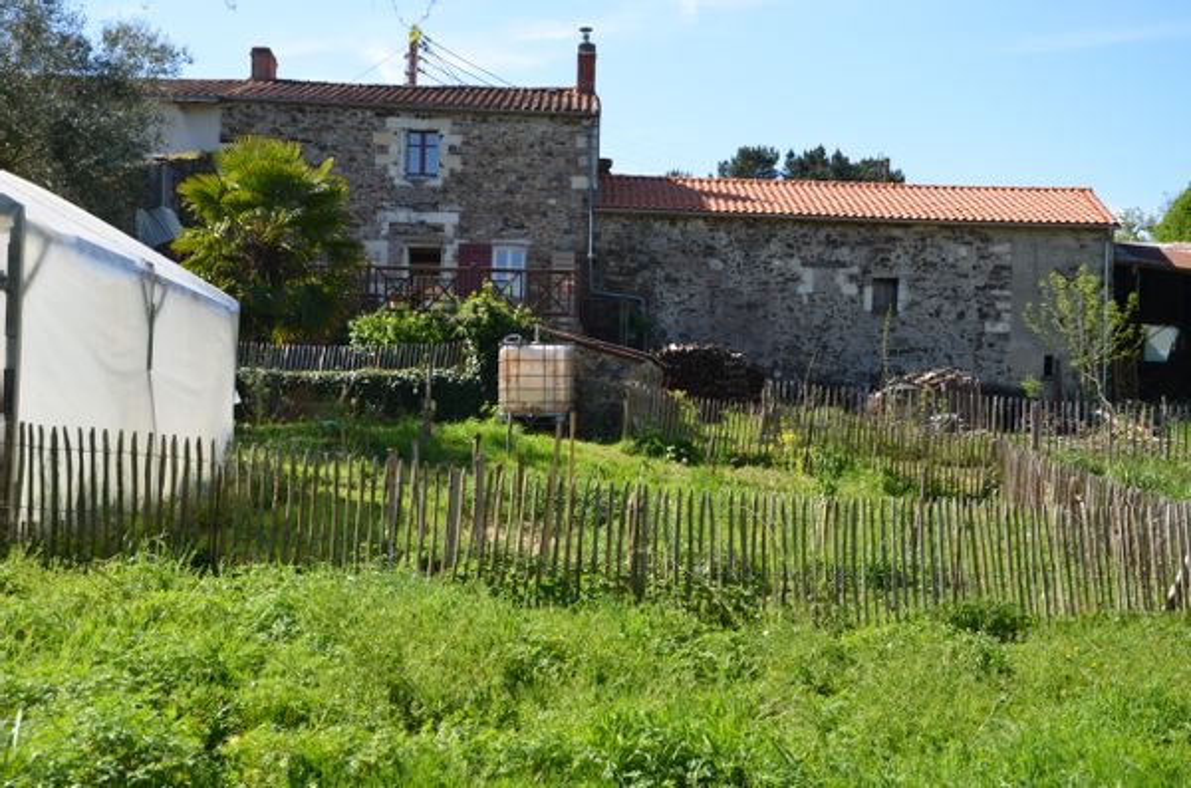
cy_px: 394
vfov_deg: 23.7
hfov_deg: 35.1
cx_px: 596
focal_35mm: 57
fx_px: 1881
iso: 180
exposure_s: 1/250
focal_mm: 38
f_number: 8
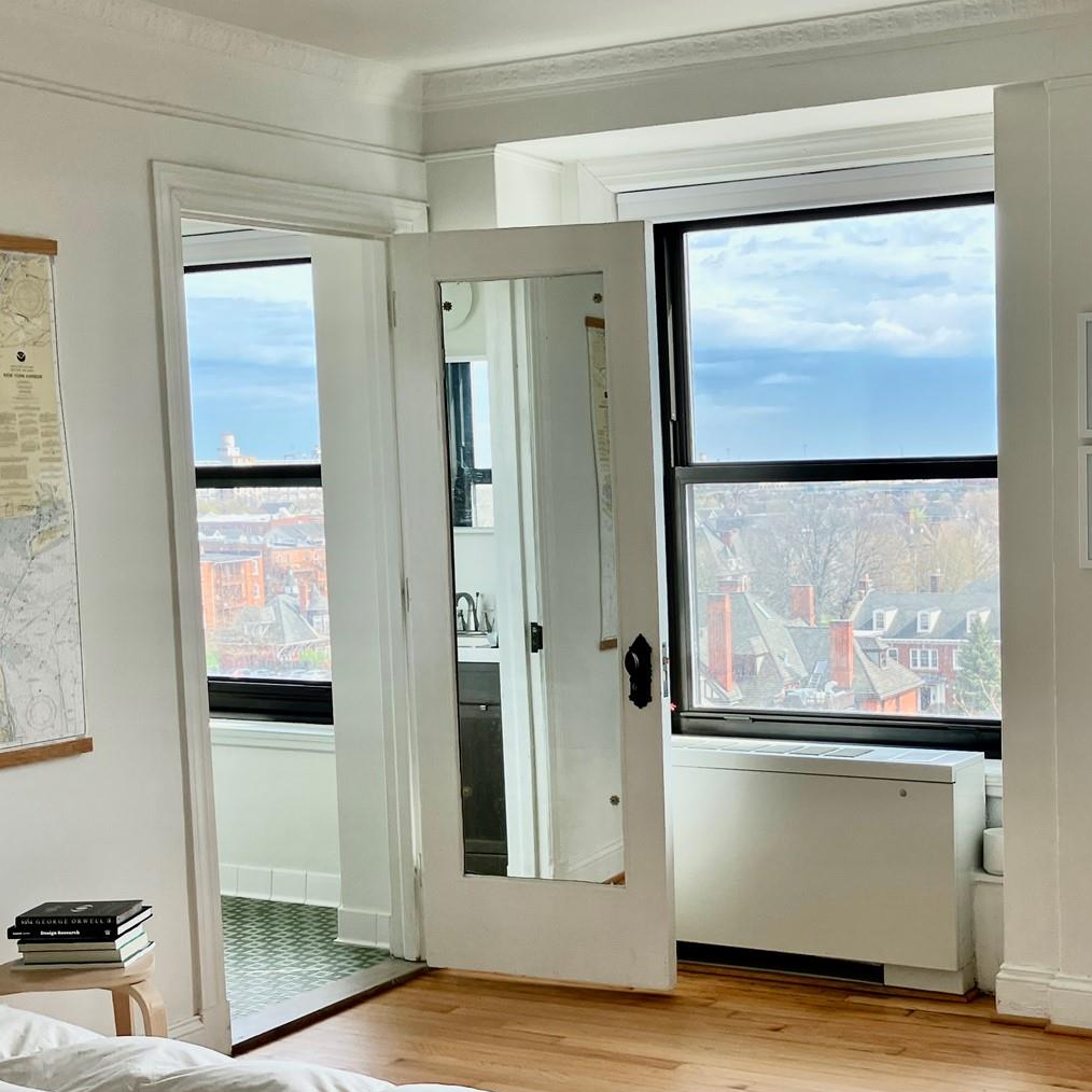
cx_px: 853
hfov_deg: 33.2
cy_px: 612
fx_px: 1785
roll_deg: +1.2
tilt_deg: -5.3
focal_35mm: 50
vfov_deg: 34.0
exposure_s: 1/199
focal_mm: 3.99
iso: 25
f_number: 1.8
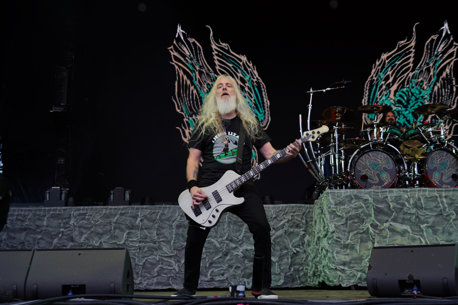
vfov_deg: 29.2
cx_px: 229
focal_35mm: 46
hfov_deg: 42.7
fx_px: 585
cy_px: 152
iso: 100
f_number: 4.5
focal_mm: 46
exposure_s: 1/80
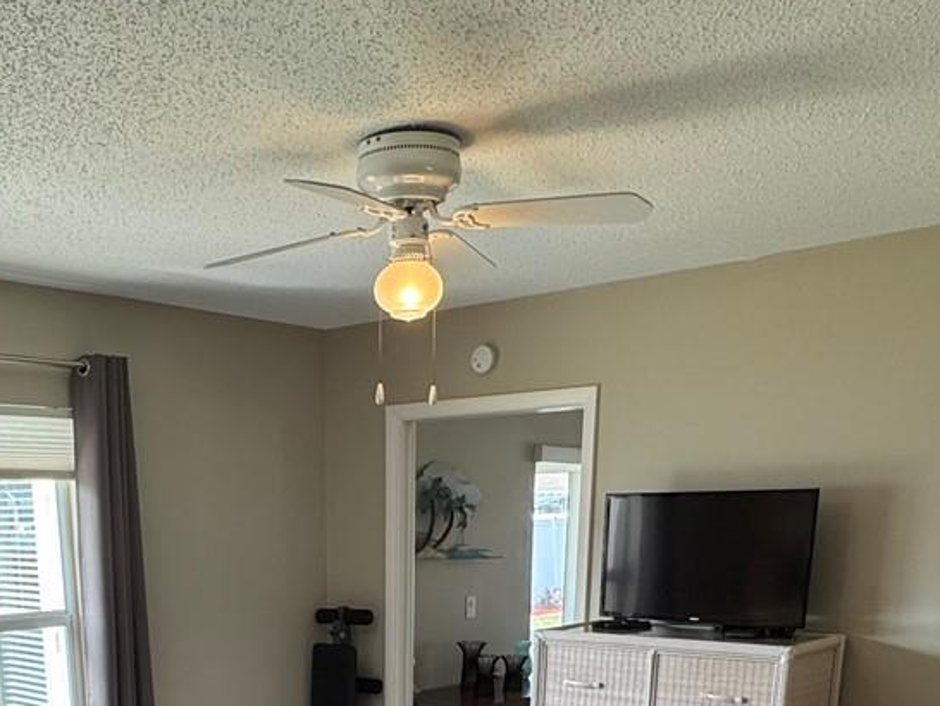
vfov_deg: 30.5
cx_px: 313
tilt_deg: -16.1
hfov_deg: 45.1
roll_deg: +0.2
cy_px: 820
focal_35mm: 41
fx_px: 1114
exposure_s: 1/120
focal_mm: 2.22
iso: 50
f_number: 2.2
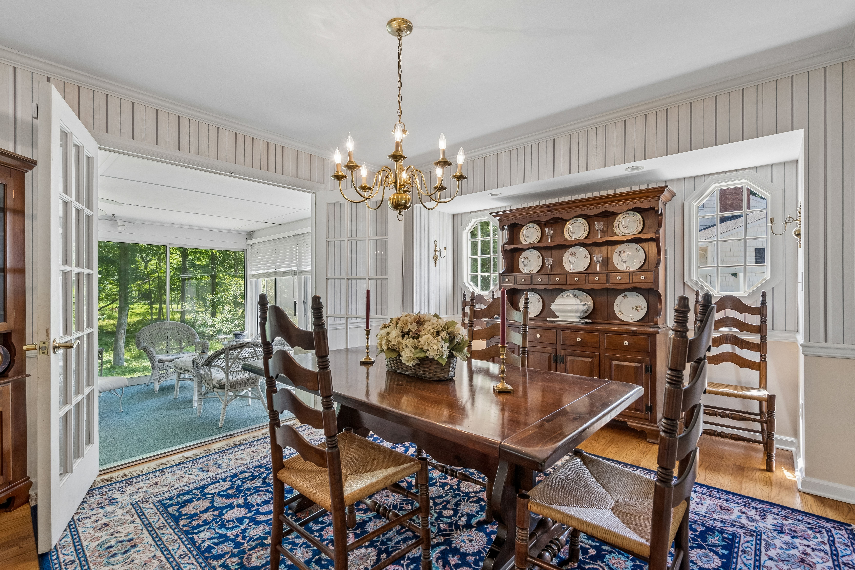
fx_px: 380
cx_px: 428
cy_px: 285
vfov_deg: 73.7
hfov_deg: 96.7
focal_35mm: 16
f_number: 8
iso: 640
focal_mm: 16
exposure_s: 1/50
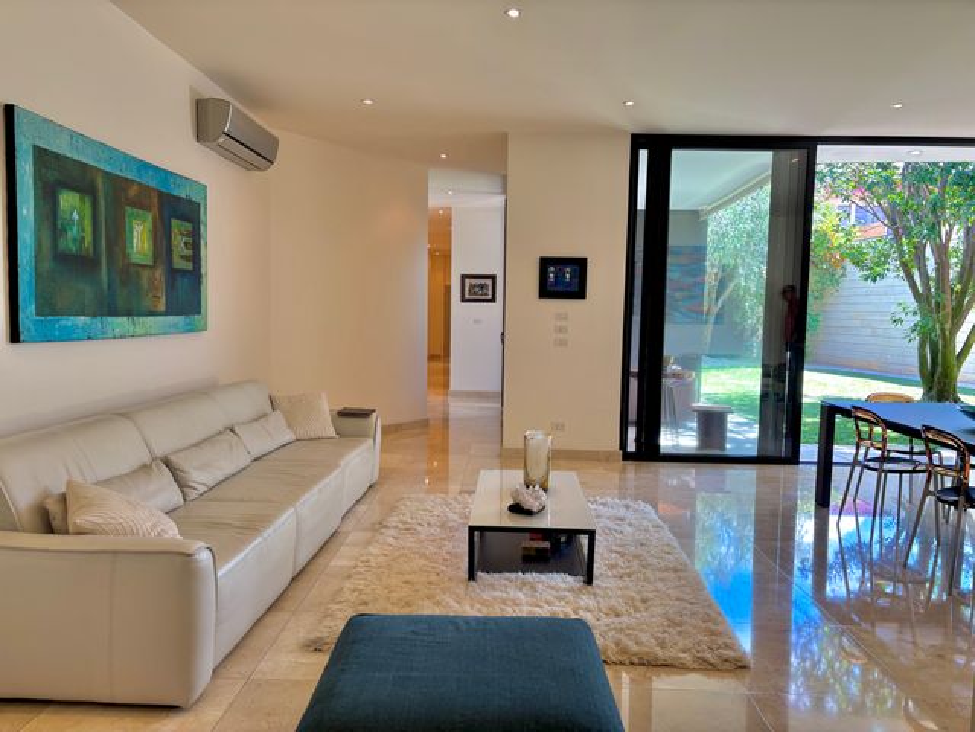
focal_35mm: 26
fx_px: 732
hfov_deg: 67.3
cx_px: 488
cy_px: 366
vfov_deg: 53.1
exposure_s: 1/120
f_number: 1.6
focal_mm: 5.96
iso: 64
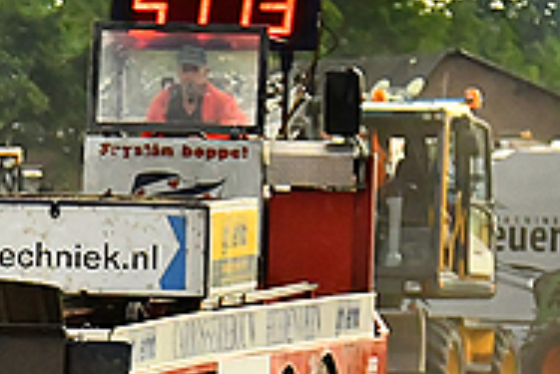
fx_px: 11193
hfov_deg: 2.8
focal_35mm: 719
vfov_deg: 1.9
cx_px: -563
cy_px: 307
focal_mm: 112
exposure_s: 1/4000
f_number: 5.6
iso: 1250
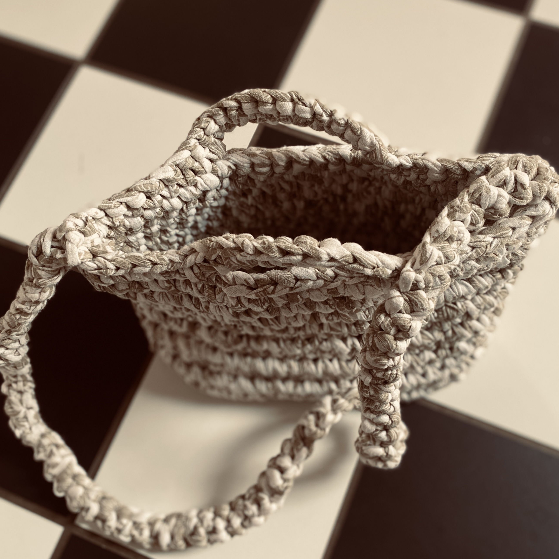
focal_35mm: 36
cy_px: 321
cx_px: 287
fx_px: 658
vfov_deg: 45.9
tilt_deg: -71.7
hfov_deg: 46.0
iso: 160
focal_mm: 4.25
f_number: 1.8
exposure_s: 1/50
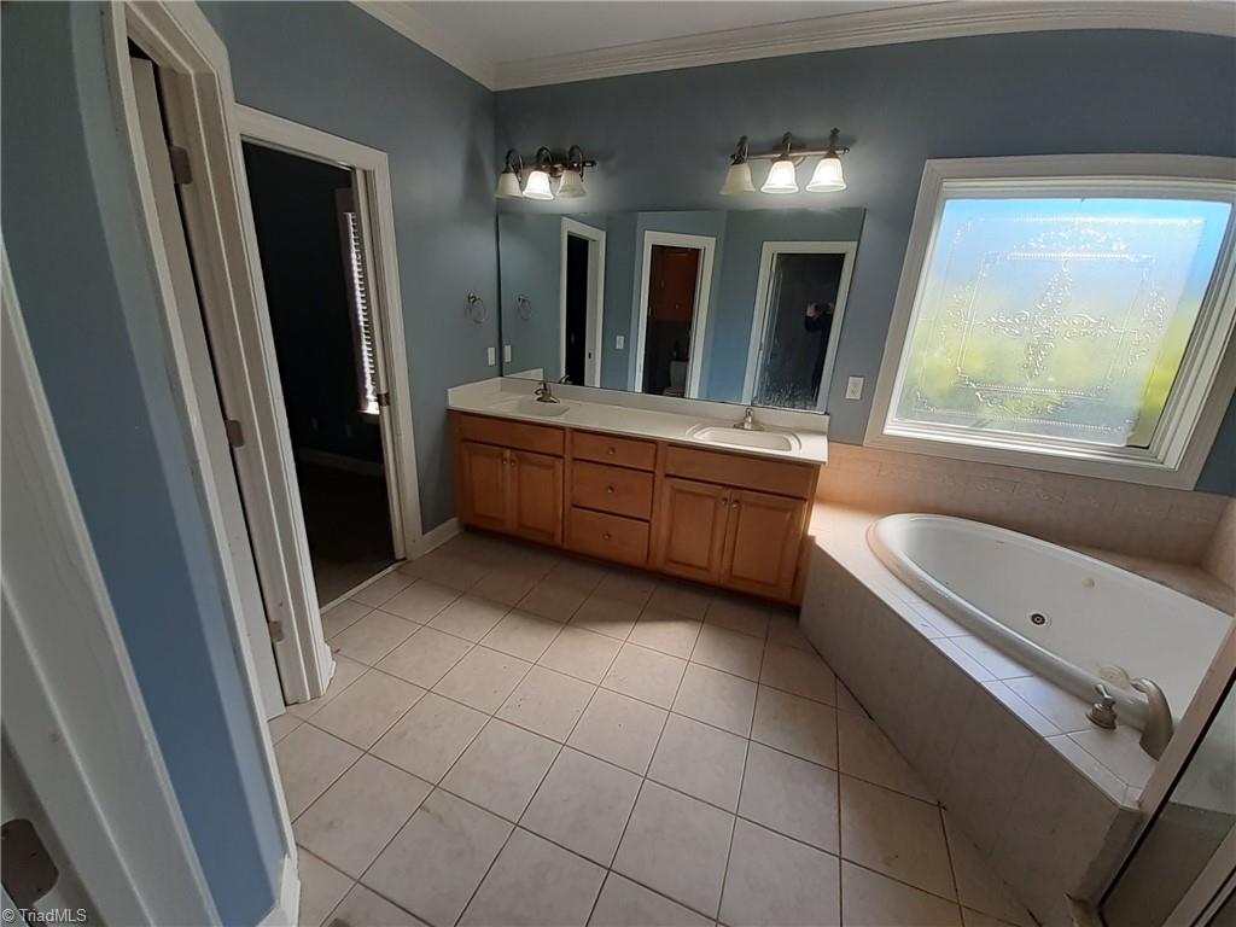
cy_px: 464
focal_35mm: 13
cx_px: 618
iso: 40
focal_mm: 1.13
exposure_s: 1/100
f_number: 2.2
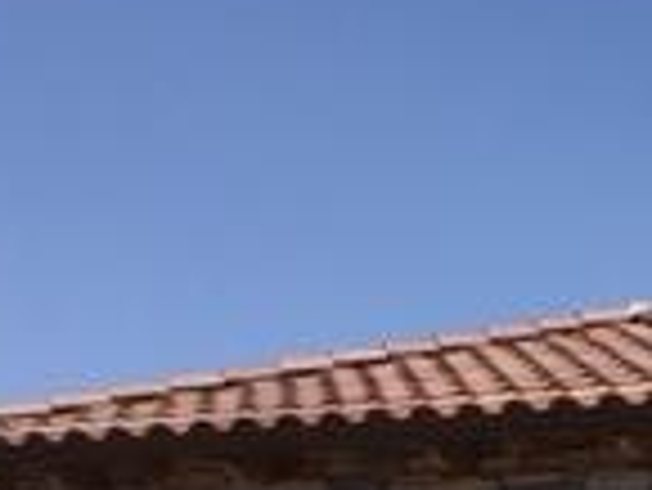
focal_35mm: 128
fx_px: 2413
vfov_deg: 11.2
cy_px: 728
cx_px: 1304
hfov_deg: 13.3
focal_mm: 4.15
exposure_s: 1/3049
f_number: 2.2
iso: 32
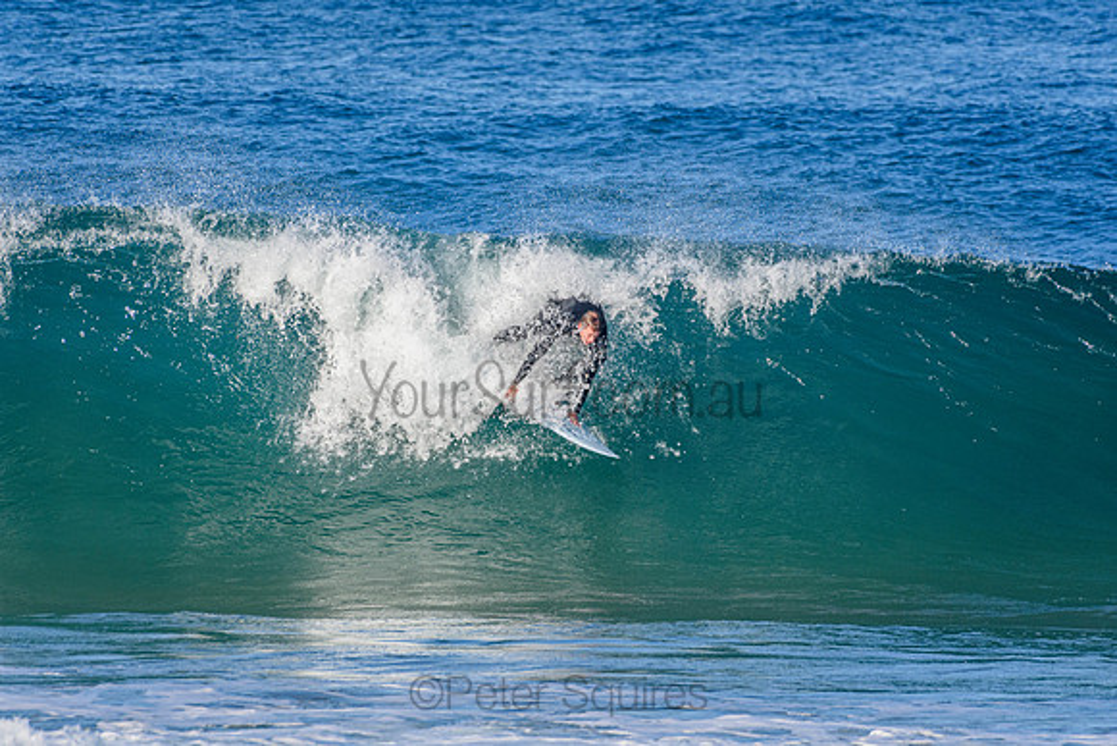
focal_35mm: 750
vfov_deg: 1.8
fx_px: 23275
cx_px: 558
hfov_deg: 2.7
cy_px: 373
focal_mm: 500
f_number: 5.6
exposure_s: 1/2000
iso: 450
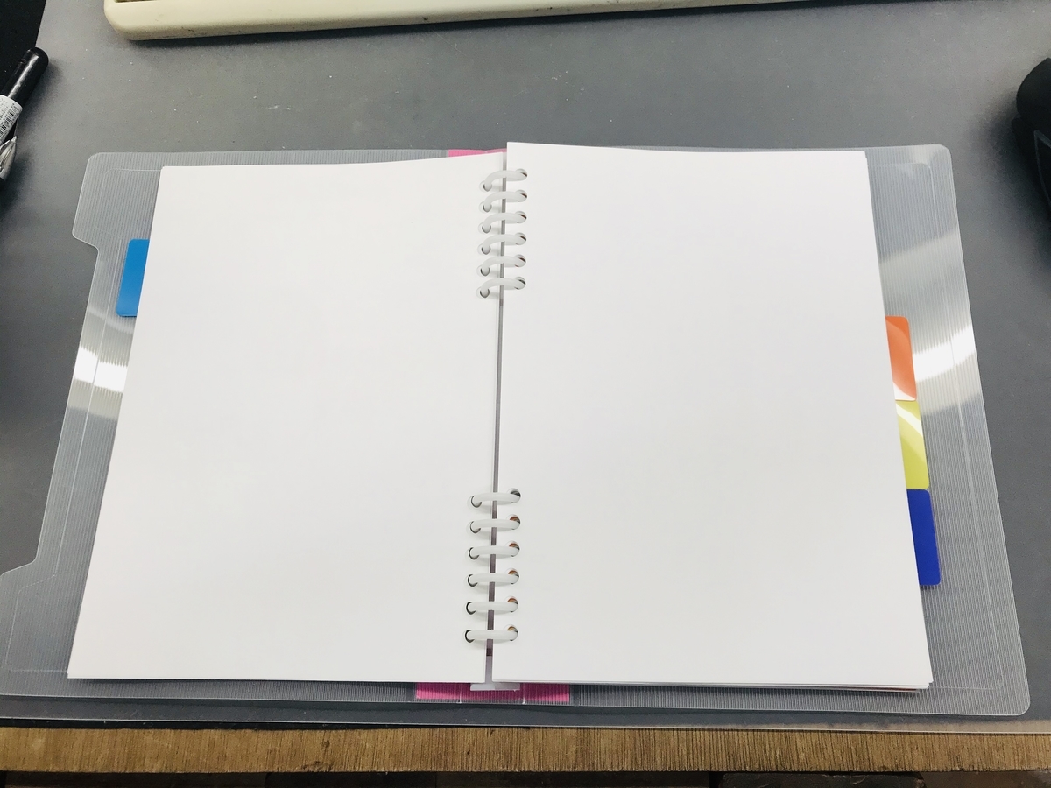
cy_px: 394
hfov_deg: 63.4
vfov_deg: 49.7
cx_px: 526
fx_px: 850
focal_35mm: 28
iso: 32
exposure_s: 1/100
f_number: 1.8
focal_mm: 3.99
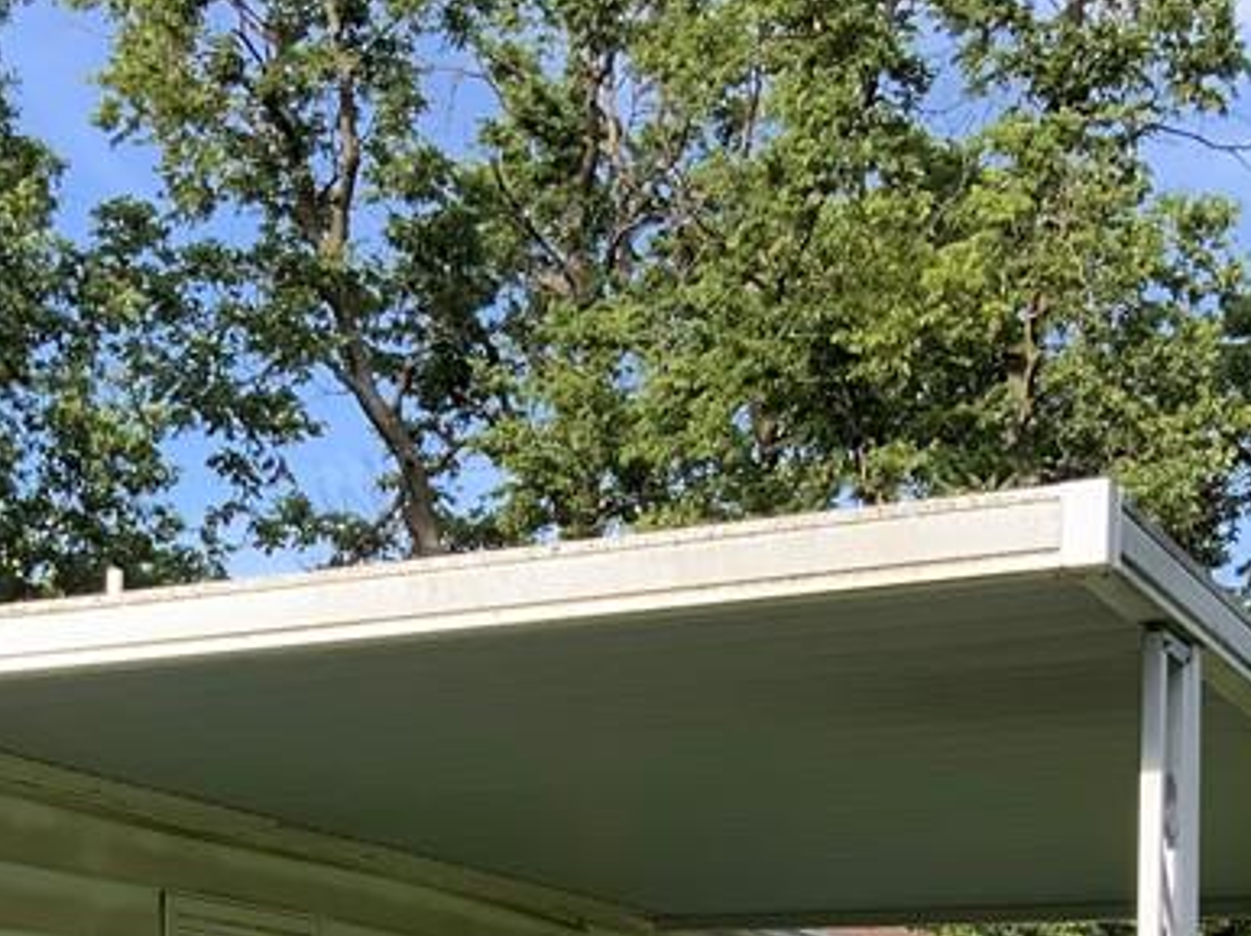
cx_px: 256
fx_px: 2781
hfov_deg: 24.9
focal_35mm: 77
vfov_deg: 17.9
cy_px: 1224
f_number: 1.8
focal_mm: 3
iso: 16
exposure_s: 1/370
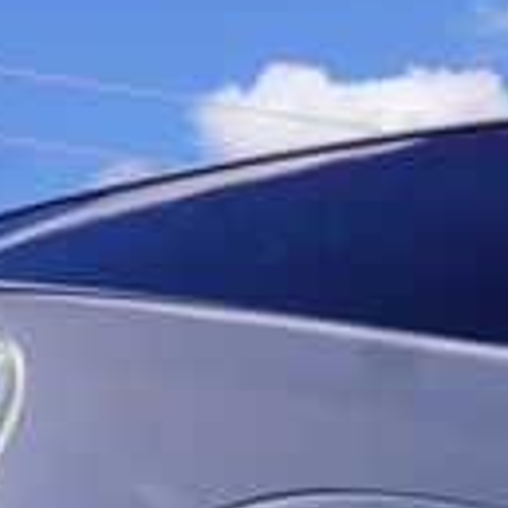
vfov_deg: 6.1
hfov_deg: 6.2
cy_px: 729
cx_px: 224
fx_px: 4699
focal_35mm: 283
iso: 100
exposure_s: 1/160
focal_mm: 28
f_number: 11
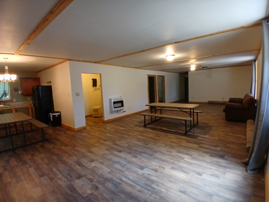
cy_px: 101
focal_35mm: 17
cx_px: 134
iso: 250
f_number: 2.2
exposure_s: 1/30
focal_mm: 1.4
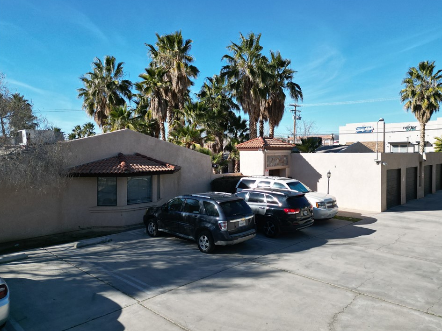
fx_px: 332
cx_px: 236
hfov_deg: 67.2
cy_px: 165
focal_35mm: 26
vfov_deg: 53.1
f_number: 1.7
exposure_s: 1/2500
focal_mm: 6.72
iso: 150
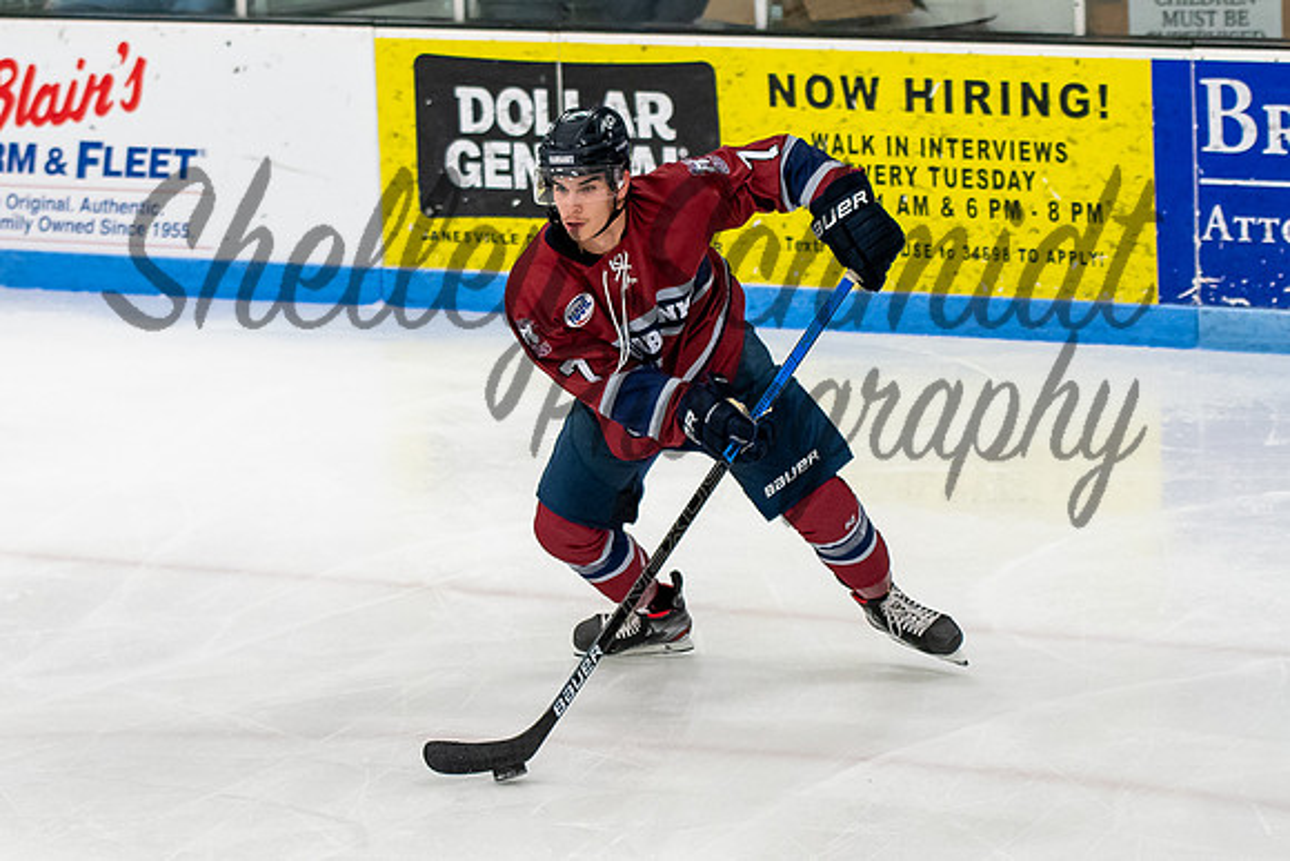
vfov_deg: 8.3
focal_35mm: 166
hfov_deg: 12.4
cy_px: 408
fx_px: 5954
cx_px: 625
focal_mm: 70
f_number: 3.2
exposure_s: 1/800
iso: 1250
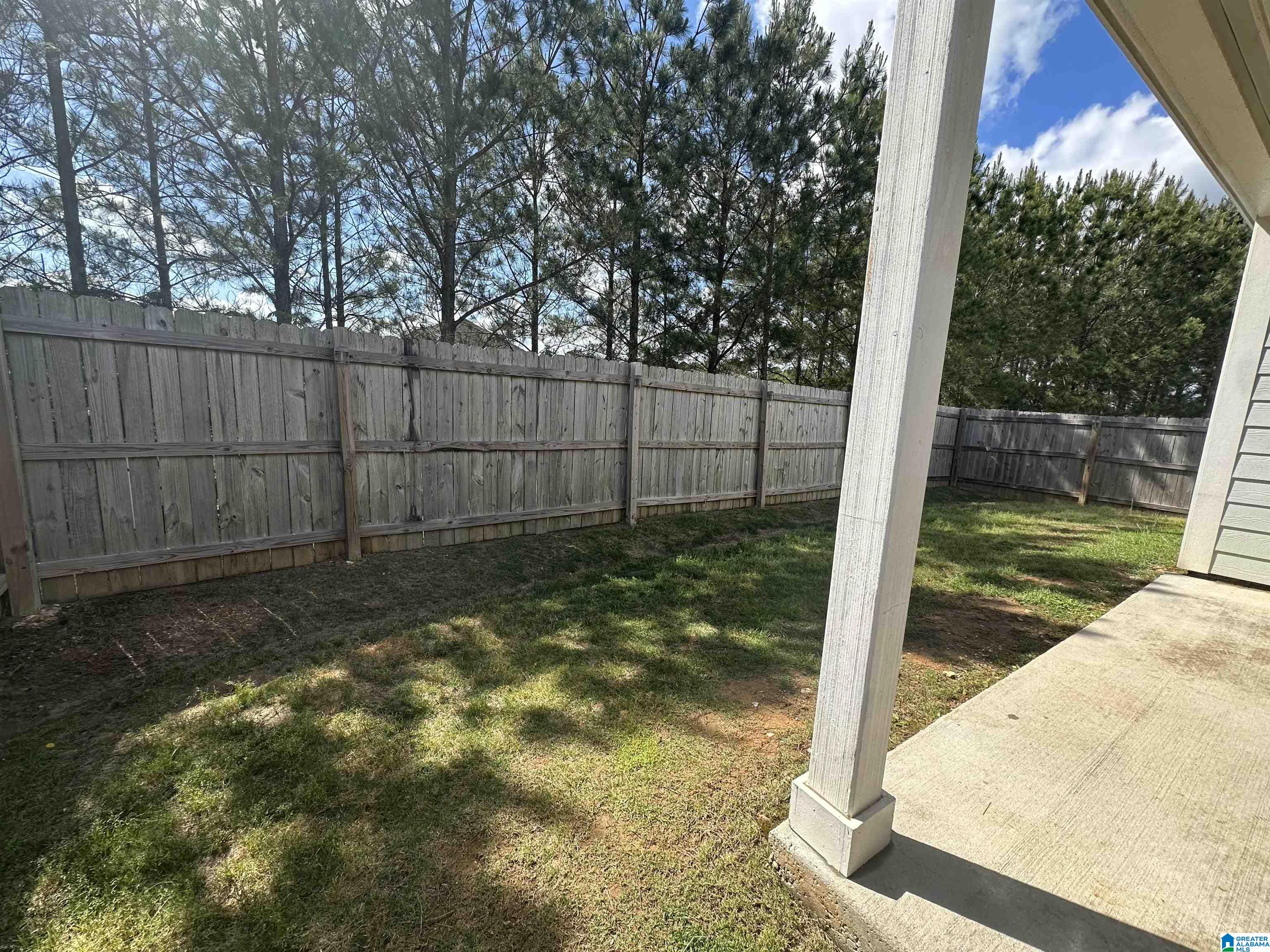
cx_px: 635
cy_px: 476
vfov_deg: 85.7
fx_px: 514
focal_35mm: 14
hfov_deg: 102.1
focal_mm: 2.22
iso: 40
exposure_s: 1/769
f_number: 2.2
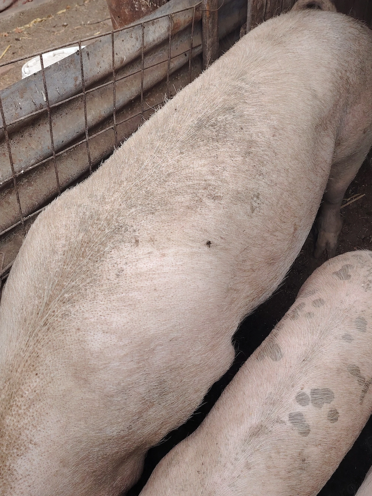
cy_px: 248
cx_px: 186
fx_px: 502
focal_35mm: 35
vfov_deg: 52.6
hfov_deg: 40.7
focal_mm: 5.25
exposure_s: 1/900
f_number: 1.75
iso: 419
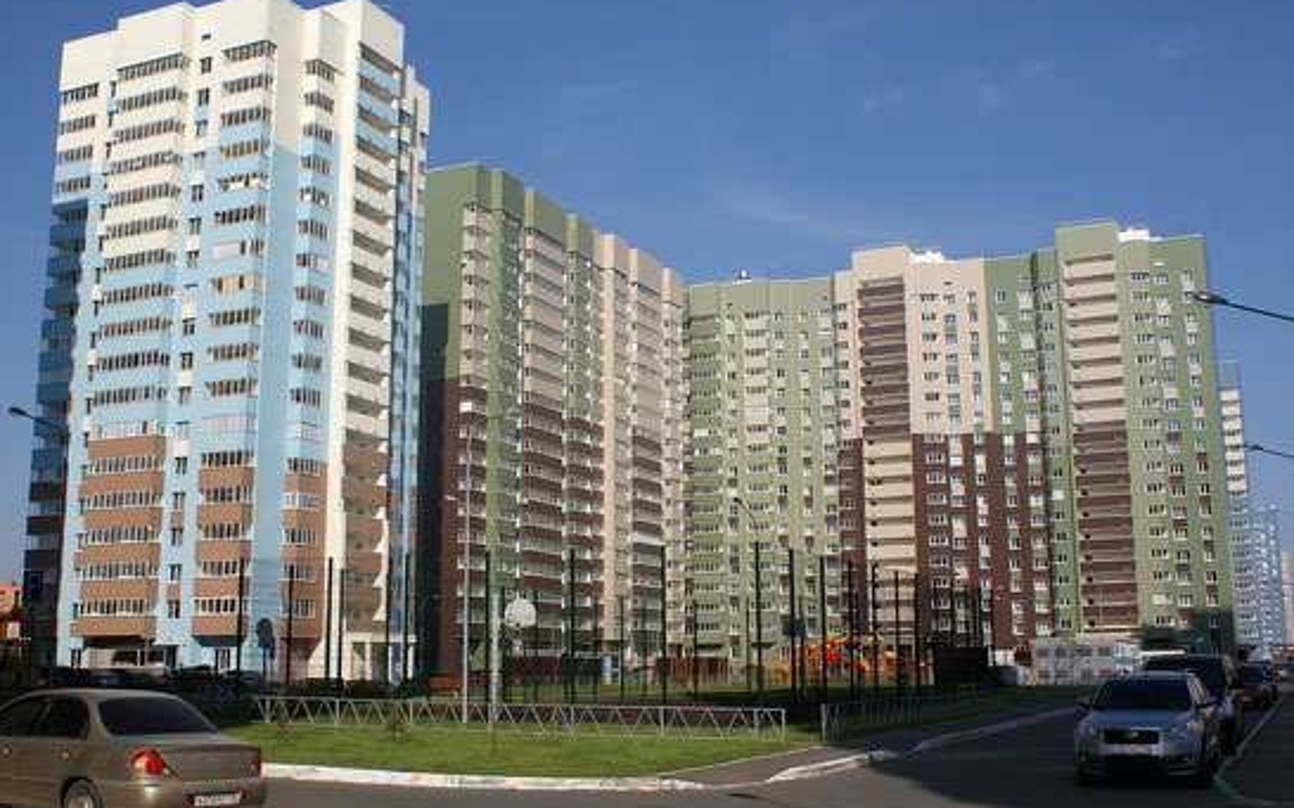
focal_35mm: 37
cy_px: 399
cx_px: 645
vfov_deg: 34.4
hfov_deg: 52.8
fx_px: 1305
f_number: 10
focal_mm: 24
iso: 100
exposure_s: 1/320
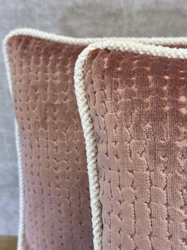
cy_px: 125
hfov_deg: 30.3
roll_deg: +2.5
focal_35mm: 48
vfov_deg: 39.7
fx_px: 346
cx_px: 94
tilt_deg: -18.8
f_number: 1.78
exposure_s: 1/175
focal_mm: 6.86
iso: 80
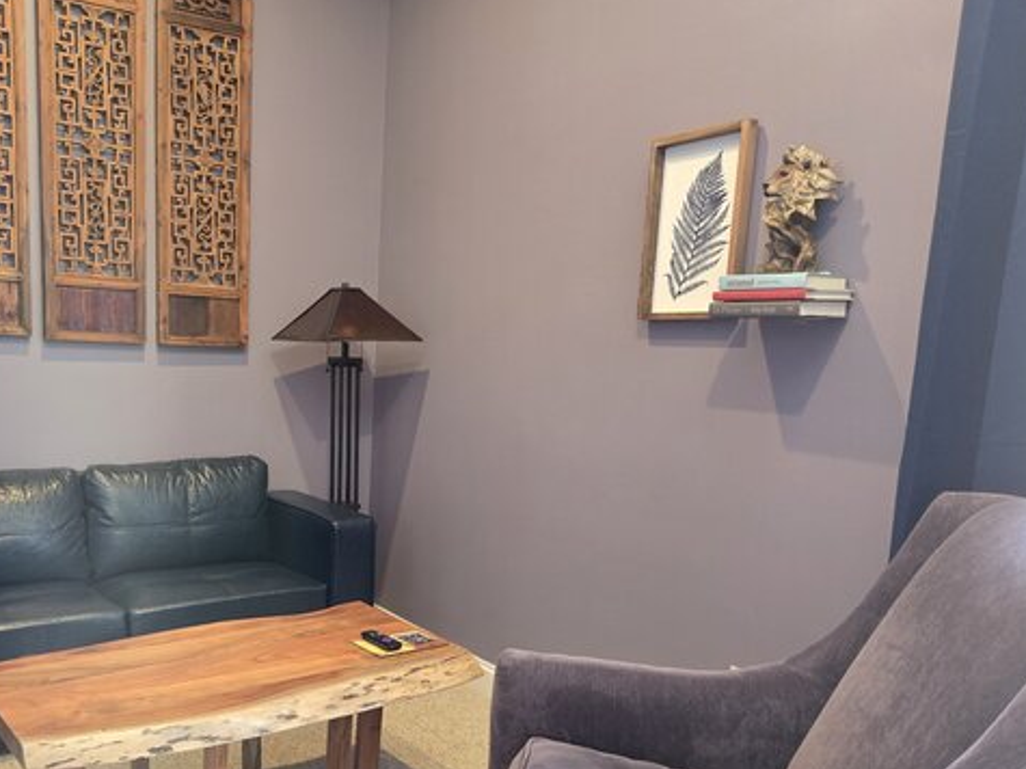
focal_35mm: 31
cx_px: 361
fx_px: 919
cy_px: 503
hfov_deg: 57.4
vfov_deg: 44.8
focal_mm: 5.4
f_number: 1.8
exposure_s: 1/60
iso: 640
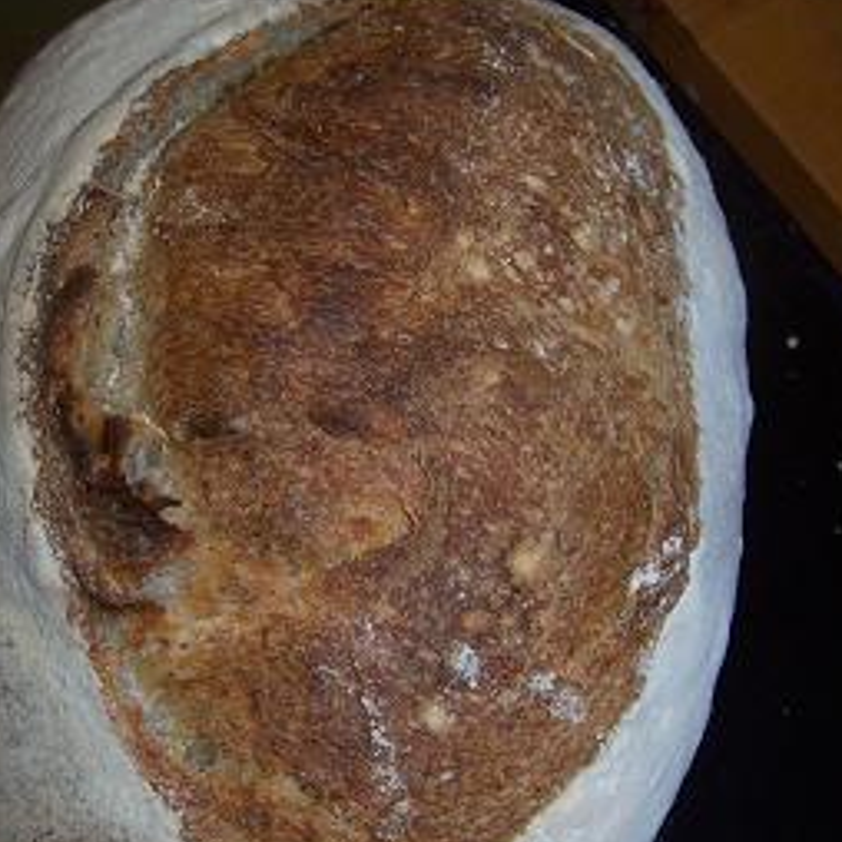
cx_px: 345
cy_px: 476
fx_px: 1679
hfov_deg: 28.1
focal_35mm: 61
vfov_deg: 28.1
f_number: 2.8
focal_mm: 6.3
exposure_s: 1/60
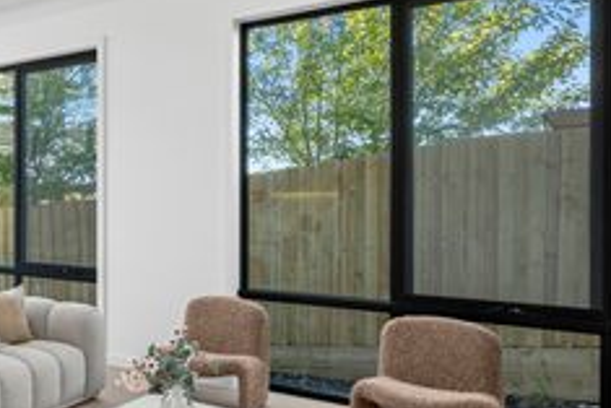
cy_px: 201
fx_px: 611
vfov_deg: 36.9
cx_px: 8
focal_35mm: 36
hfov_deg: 45.3
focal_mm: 18
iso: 400
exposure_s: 1/8
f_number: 8
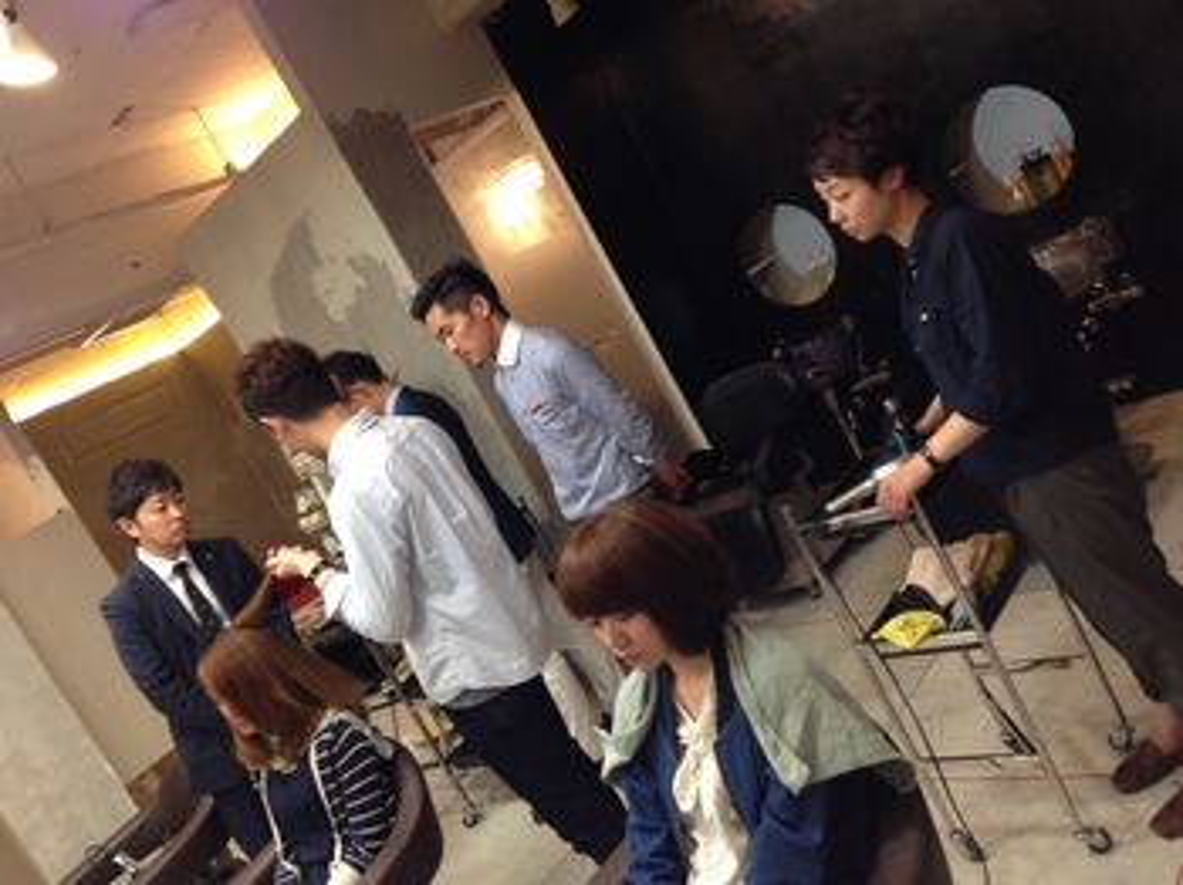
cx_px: 592
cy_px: 442
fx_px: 1127
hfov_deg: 55.4
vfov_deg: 42.9
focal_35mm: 33
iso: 100
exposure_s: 1/20
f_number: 2.4
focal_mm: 4.12
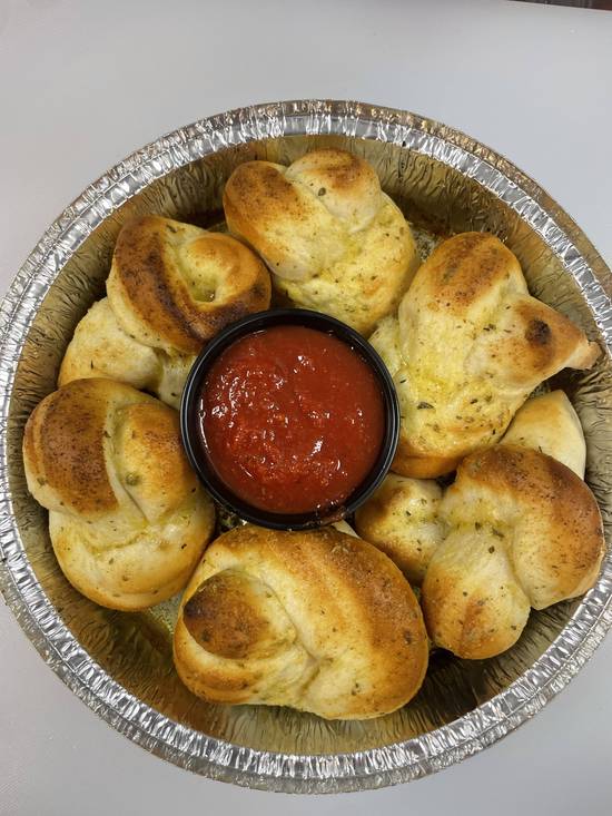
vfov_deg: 67.3
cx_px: 306
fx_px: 613
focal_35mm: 26
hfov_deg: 53.1
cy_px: 408
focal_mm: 4.2
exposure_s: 1/120
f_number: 1.6
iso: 125
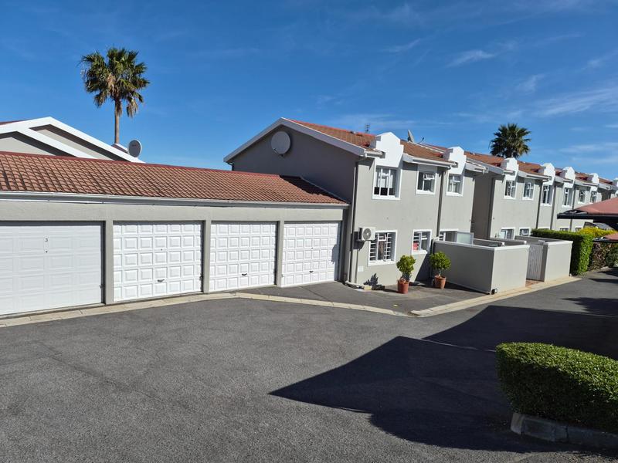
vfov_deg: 58.9
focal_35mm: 23
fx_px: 411
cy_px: 232
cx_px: 309
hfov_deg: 73.9
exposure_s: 1/7696
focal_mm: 5.4
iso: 64
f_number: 1.8
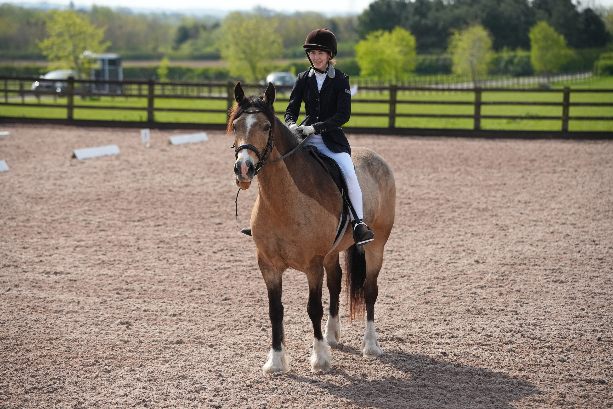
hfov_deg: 15.5
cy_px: 204
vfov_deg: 10.4
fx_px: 2246
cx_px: 306
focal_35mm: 132
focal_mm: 131.9
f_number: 4
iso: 800
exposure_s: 1/5000
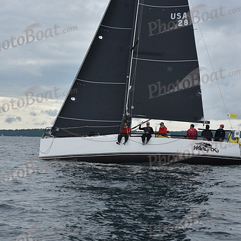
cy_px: 126
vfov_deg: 17.9
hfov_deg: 17.9
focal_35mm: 97
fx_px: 764
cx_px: 113
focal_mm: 70
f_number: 6.3
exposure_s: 1/800
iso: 250
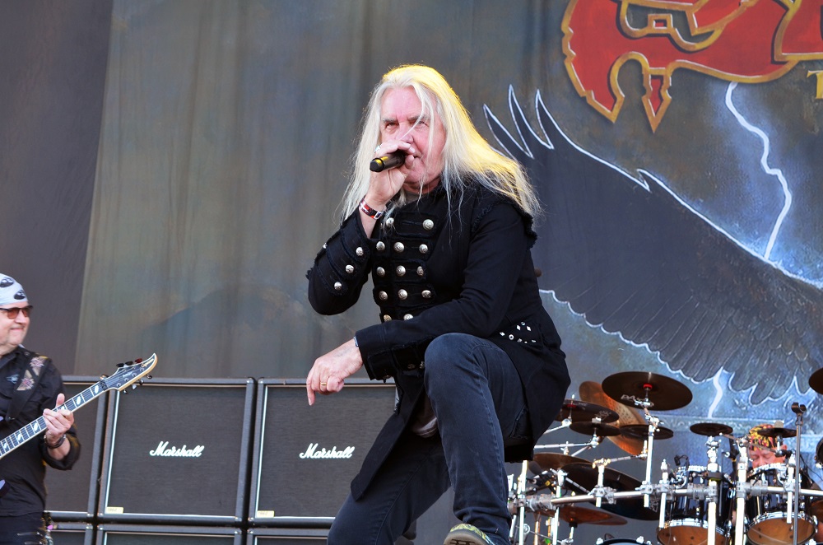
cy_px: 272
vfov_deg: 13.0
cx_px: 412
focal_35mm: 105
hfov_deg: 19.5
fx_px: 2395
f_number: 9
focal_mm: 70
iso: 320
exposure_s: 1/30
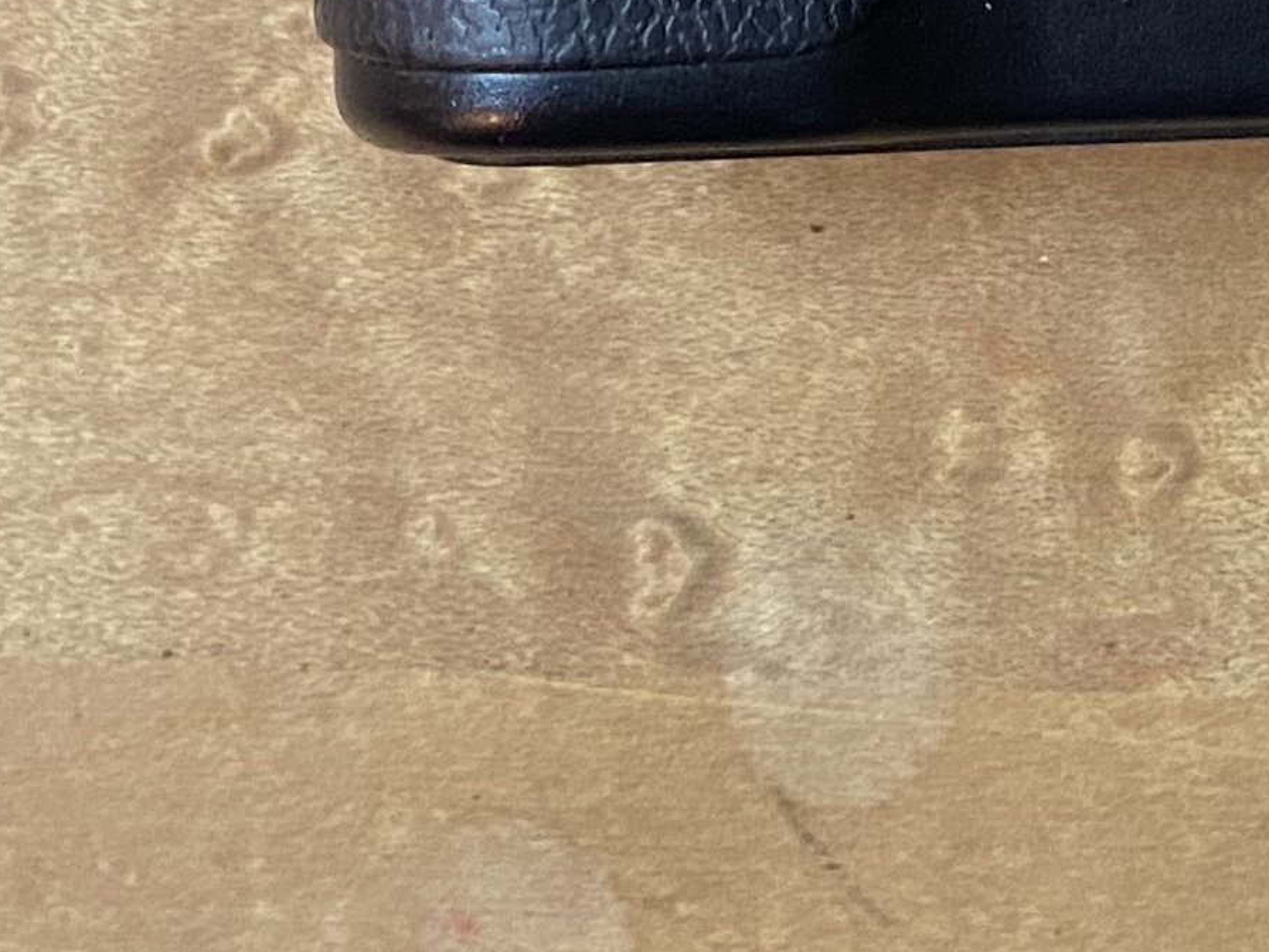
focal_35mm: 117
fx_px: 4289
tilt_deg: -86.5
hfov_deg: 16.7
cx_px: 959
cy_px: -1118
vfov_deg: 11.2
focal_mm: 4.25
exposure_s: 1/60
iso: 200
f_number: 1.8
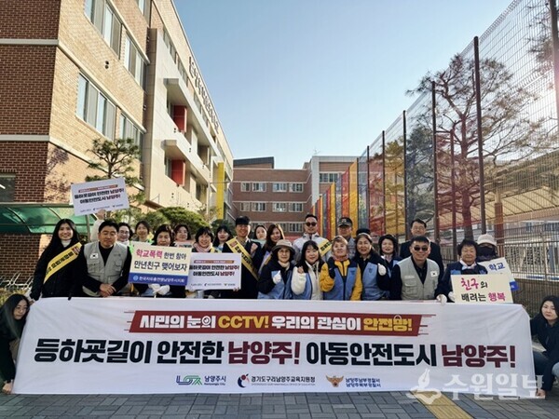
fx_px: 388
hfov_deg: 71.6
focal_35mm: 24
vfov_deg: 56.8
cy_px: 210
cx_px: 280
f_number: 1.78
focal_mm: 6.76
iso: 80
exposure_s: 1/2500
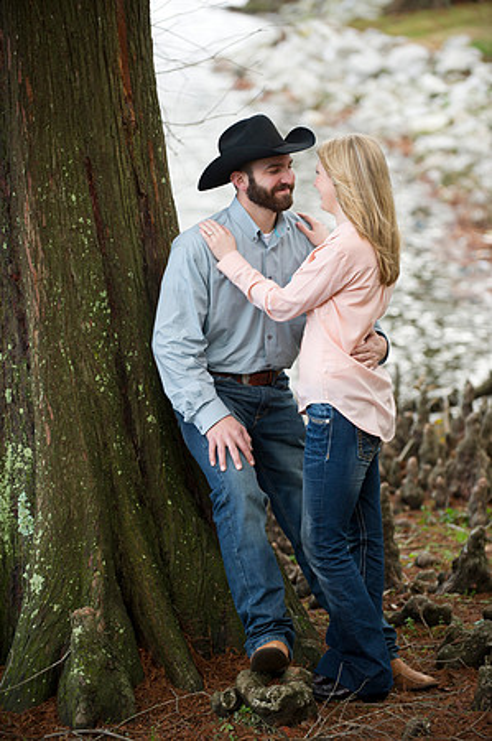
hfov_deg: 10.1
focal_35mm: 135
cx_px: 246
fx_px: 2774
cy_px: 370
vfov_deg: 15.2
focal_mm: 135
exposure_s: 1/160
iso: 250
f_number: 2.8
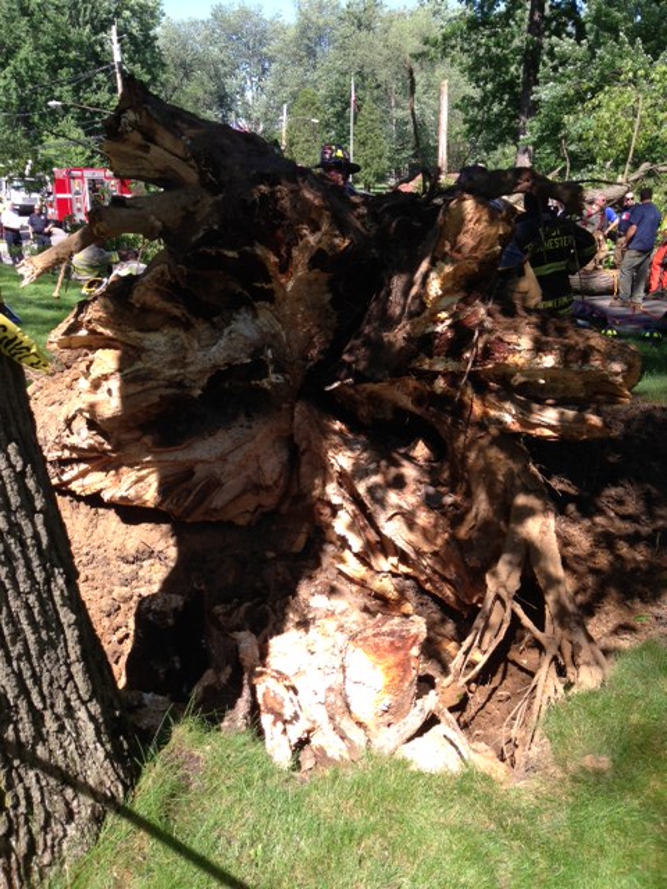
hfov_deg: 42.9
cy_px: 444
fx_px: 848
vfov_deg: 55.4
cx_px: 334
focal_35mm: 33
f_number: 2.4
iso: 50
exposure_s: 1/516
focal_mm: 4.13
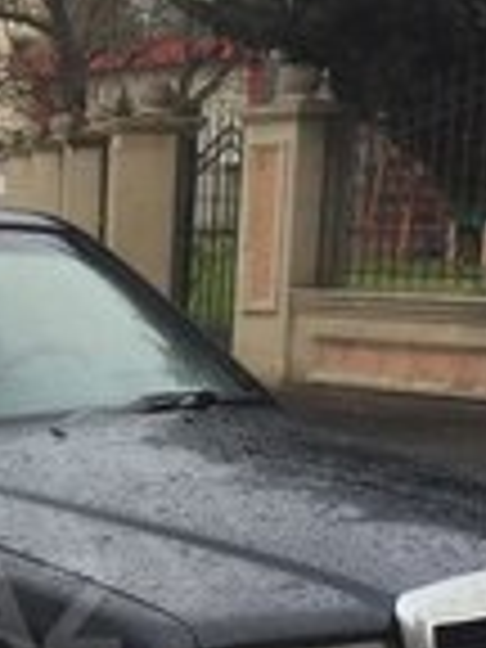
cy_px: 608
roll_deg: -0.6
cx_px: -225
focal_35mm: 100
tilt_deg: -11.1
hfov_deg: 13.9
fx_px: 1872
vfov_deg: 19.2
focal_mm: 4.15
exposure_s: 1/399
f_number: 2.2
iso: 32
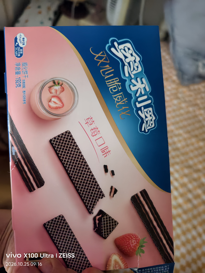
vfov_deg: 73.9
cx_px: 102
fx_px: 182
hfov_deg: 58.9
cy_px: 136
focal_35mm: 23
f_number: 1.75
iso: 9450
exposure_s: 1/195
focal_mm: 8.67
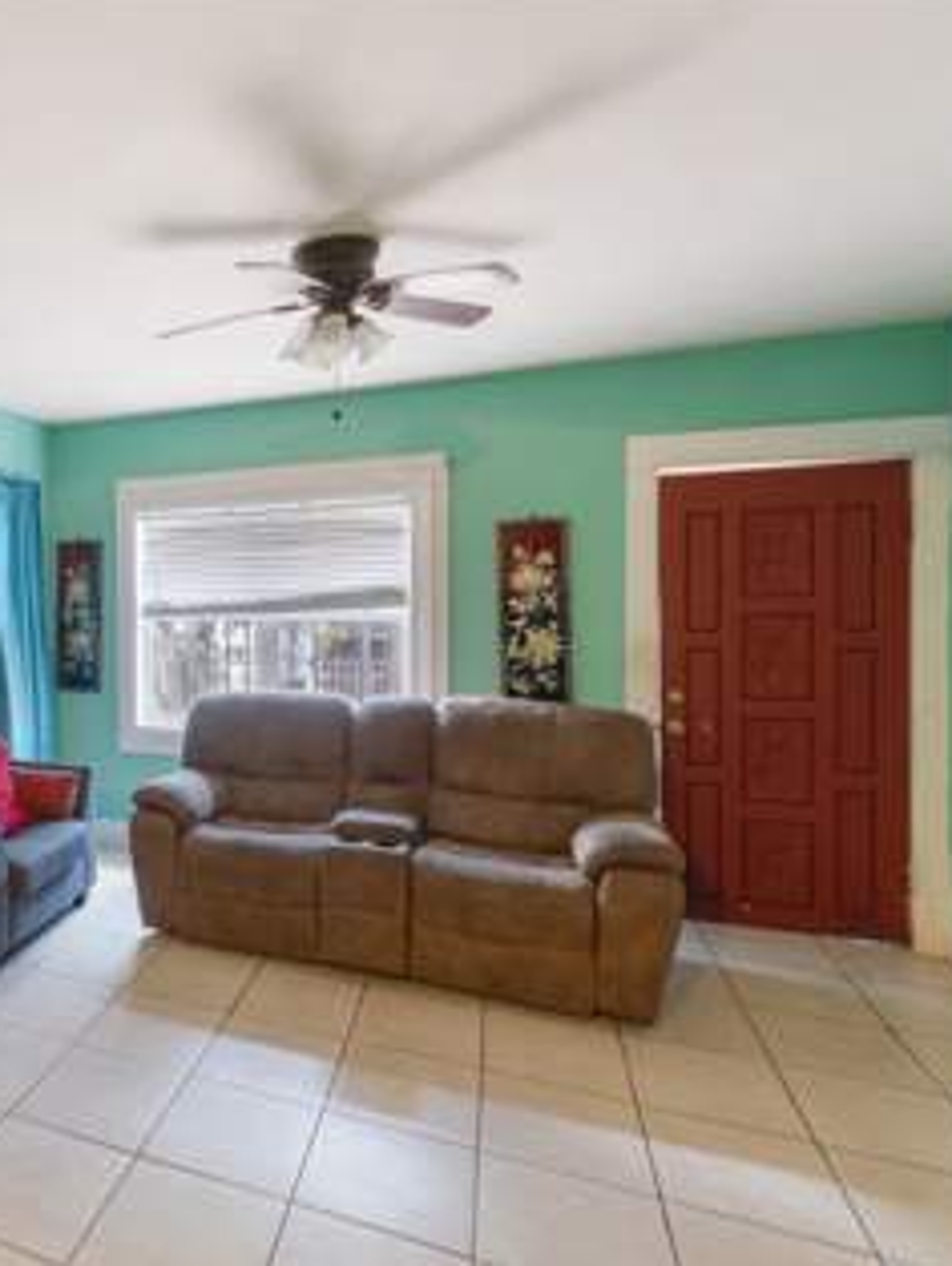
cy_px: 627
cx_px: 105
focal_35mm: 22
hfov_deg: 53.9
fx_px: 806
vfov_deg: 76.3
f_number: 8
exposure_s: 3.2
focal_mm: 10
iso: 800
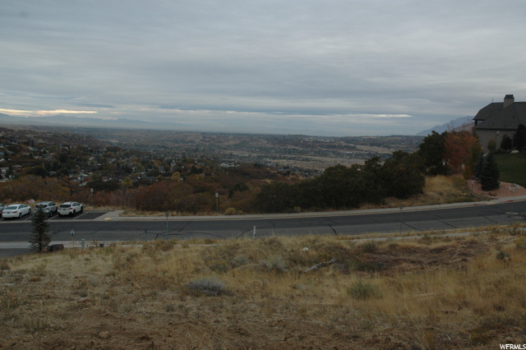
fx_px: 526
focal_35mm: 36
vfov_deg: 36.8
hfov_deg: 53.2
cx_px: 263
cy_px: 175
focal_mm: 24
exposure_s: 1/160
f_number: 6.3
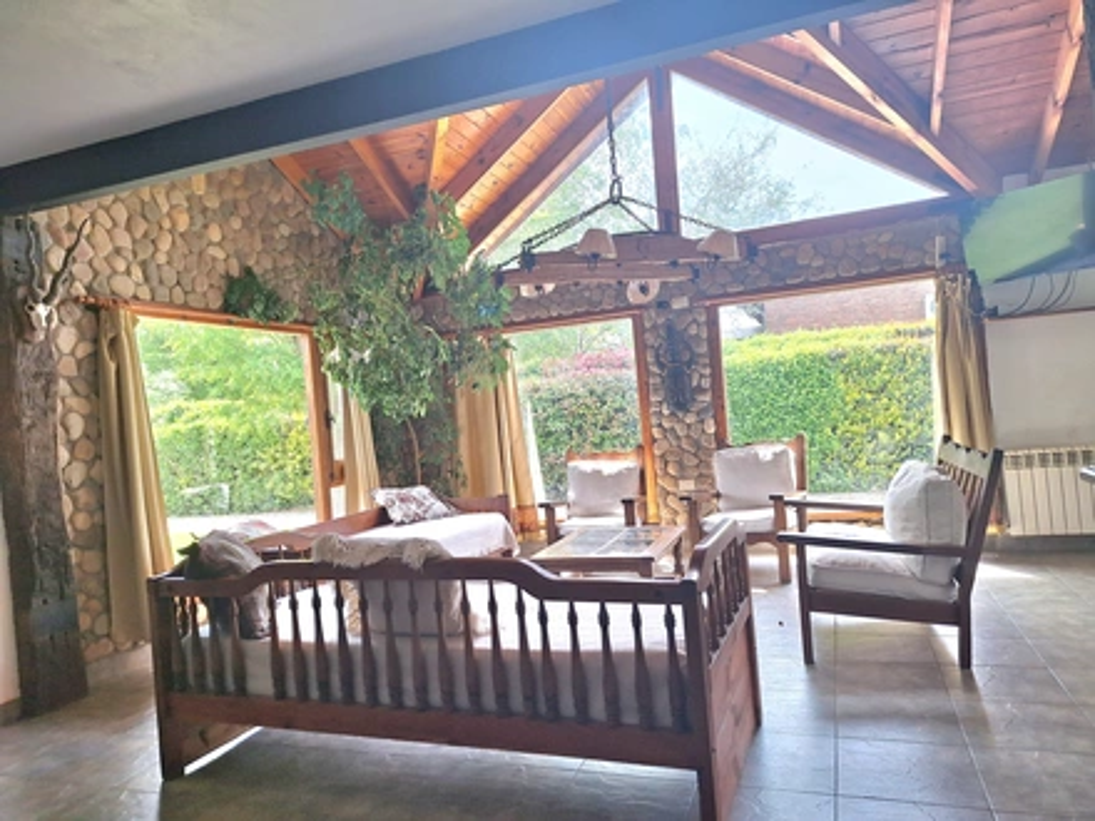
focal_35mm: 23
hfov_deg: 73.9
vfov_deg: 58.9
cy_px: 410
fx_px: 728
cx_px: 548
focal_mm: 5.54
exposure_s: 1/263
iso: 40
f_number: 1.8
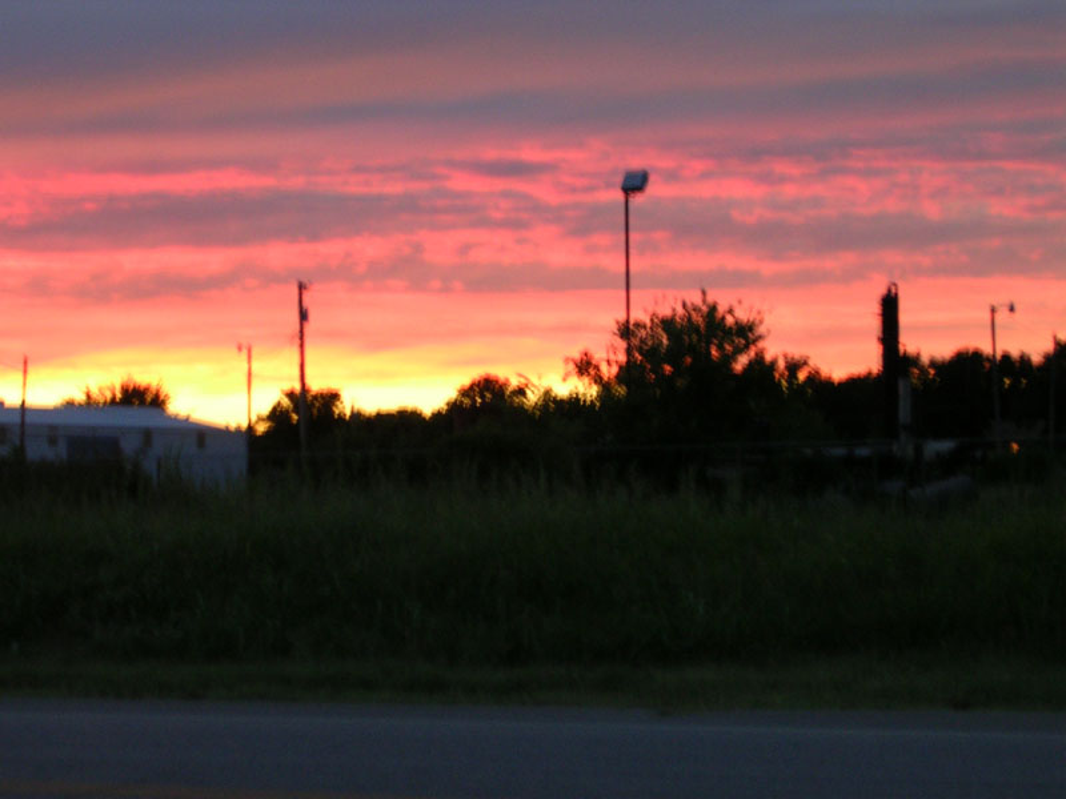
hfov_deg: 20.7
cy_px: 400
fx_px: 2926
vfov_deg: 15.6
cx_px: 533
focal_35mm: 95
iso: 77
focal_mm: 14.5
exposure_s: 1/5.3
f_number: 4.4
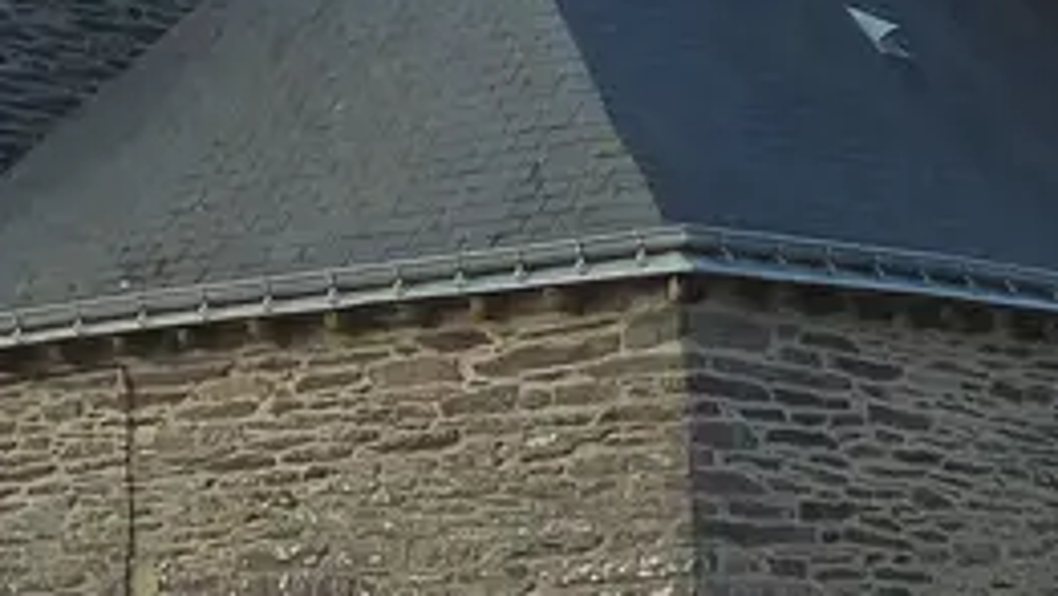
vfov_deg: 6.2
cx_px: -16
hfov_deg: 11.1
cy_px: -434
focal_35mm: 192
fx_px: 5388
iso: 160
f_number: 4
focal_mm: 6.4
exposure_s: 1/250
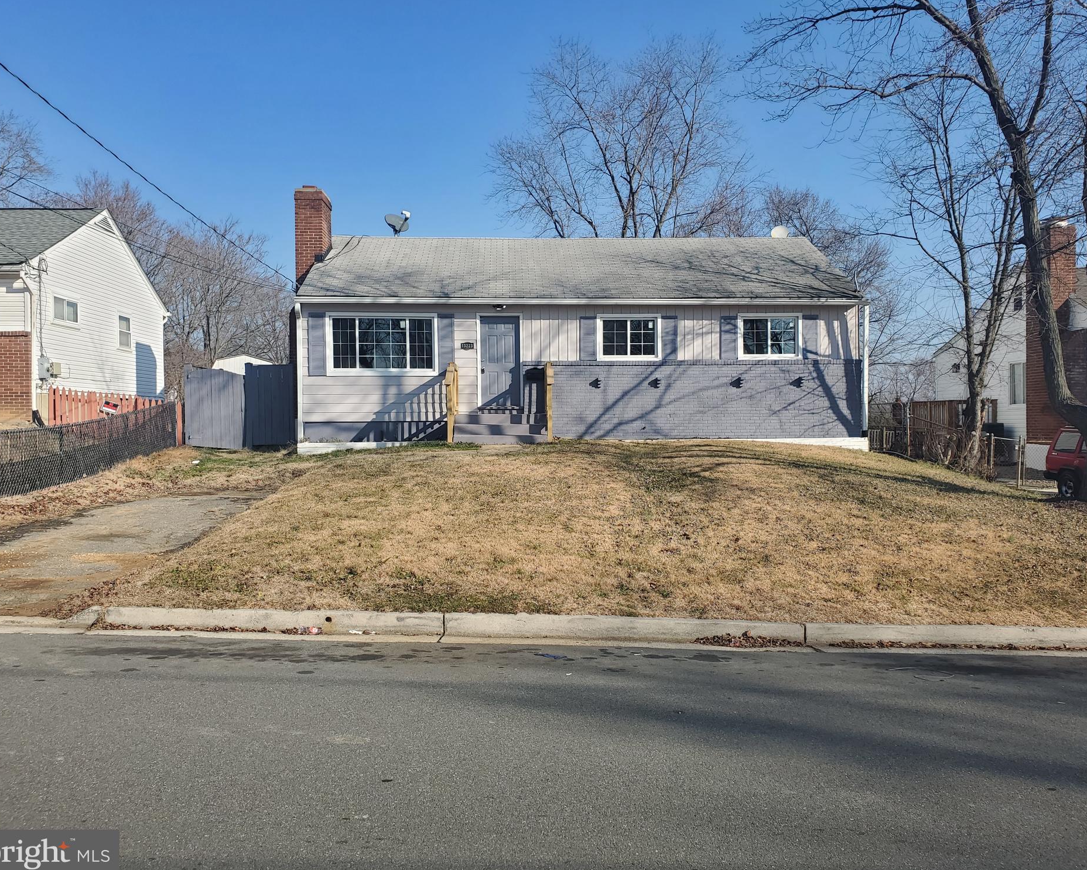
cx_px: 573
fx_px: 901
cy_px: 428
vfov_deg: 51.5
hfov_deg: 62.2
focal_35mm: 28
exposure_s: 1/1232
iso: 50
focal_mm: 4.3
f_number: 2.4
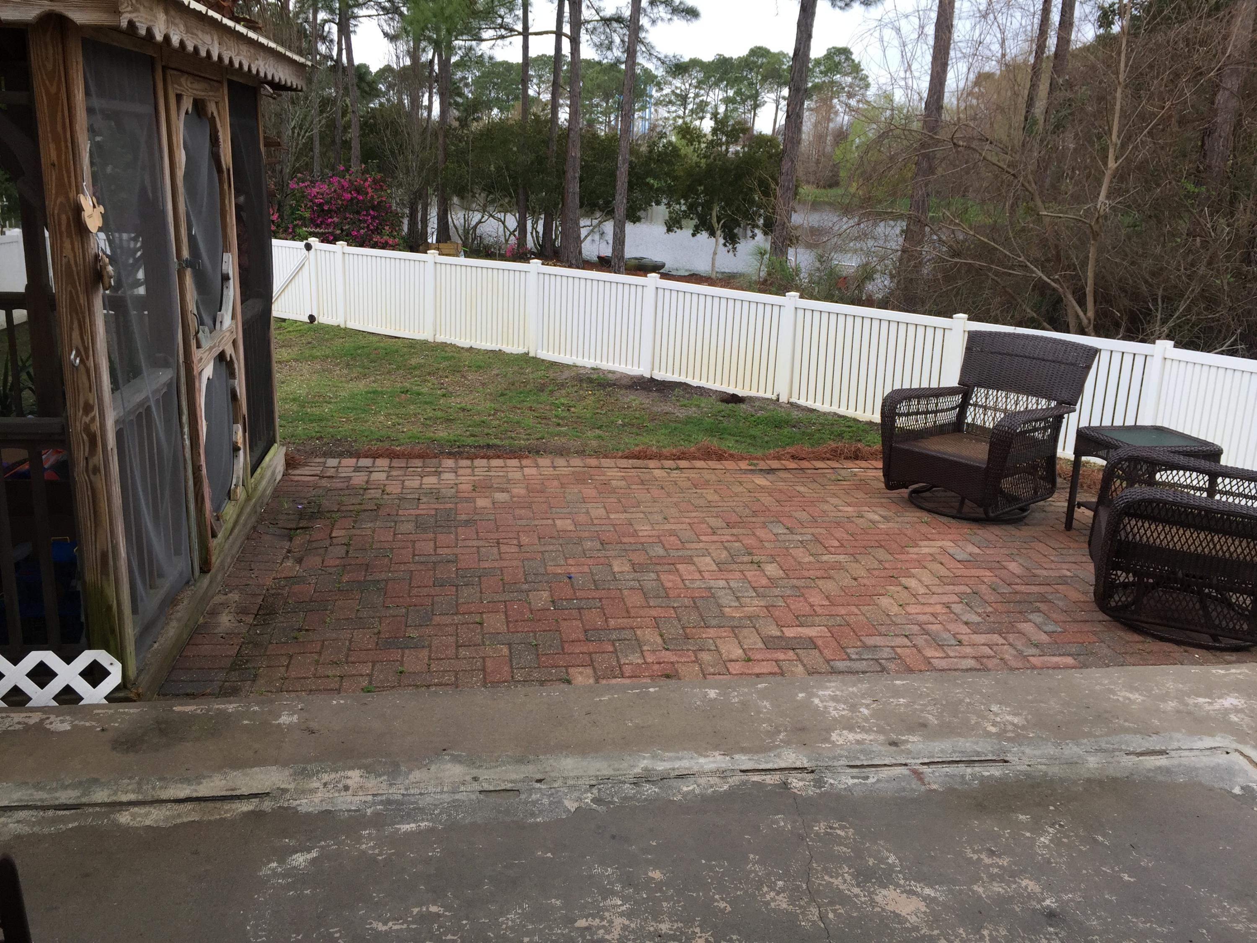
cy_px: 472
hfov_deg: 61.7
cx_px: 628
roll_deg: -2.5
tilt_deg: -16.8
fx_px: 1053
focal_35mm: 29
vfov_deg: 48.2
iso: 32
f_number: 2.2
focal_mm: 4.15
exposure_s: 1/158
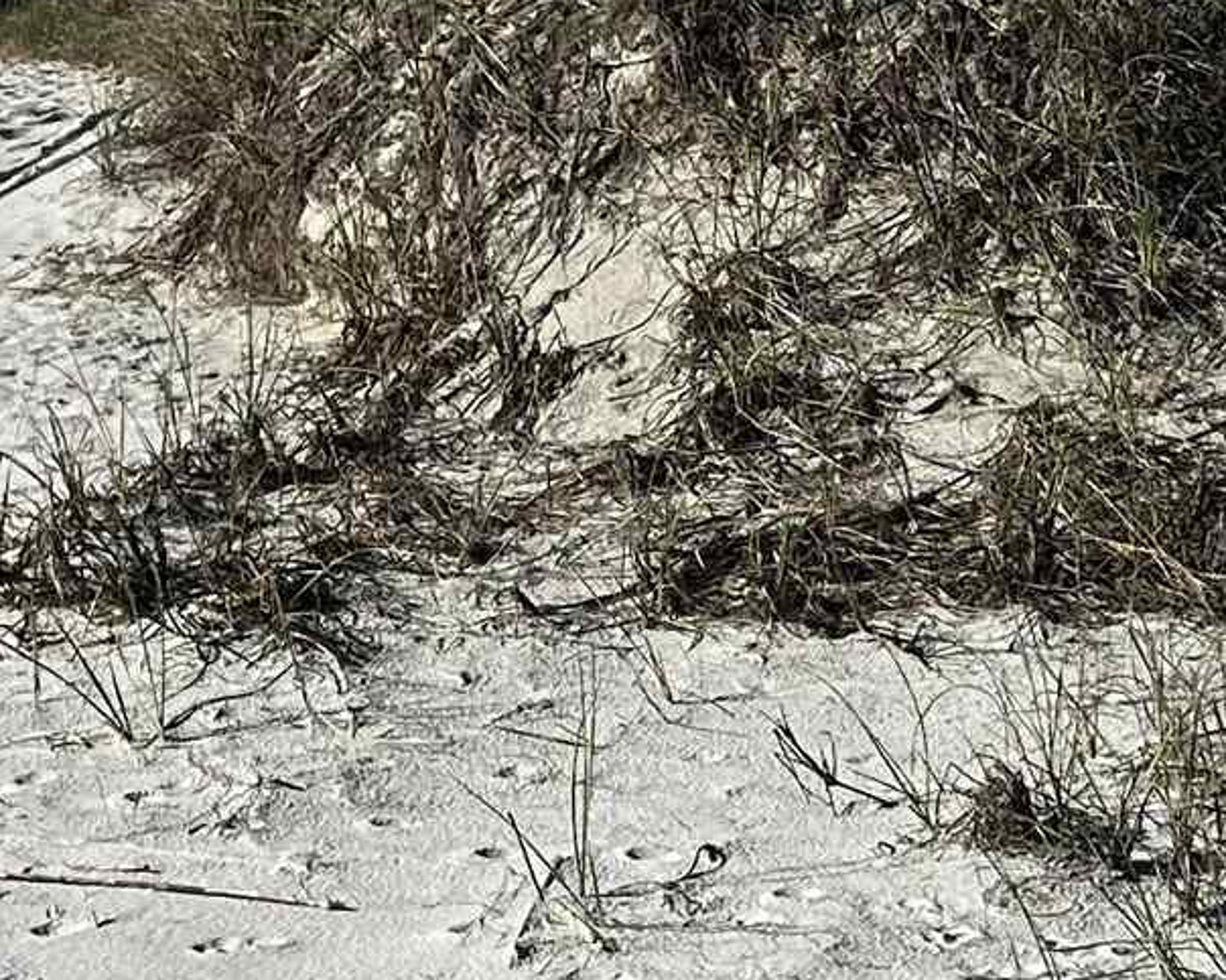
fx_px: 4680
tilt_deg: +6.2
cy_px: -507
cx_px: 30
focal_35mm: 129
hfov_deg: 14.7
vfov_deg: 11.4
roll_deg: +2.0
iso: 50
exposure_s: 1/5319
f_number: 1.5
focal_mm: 5.7
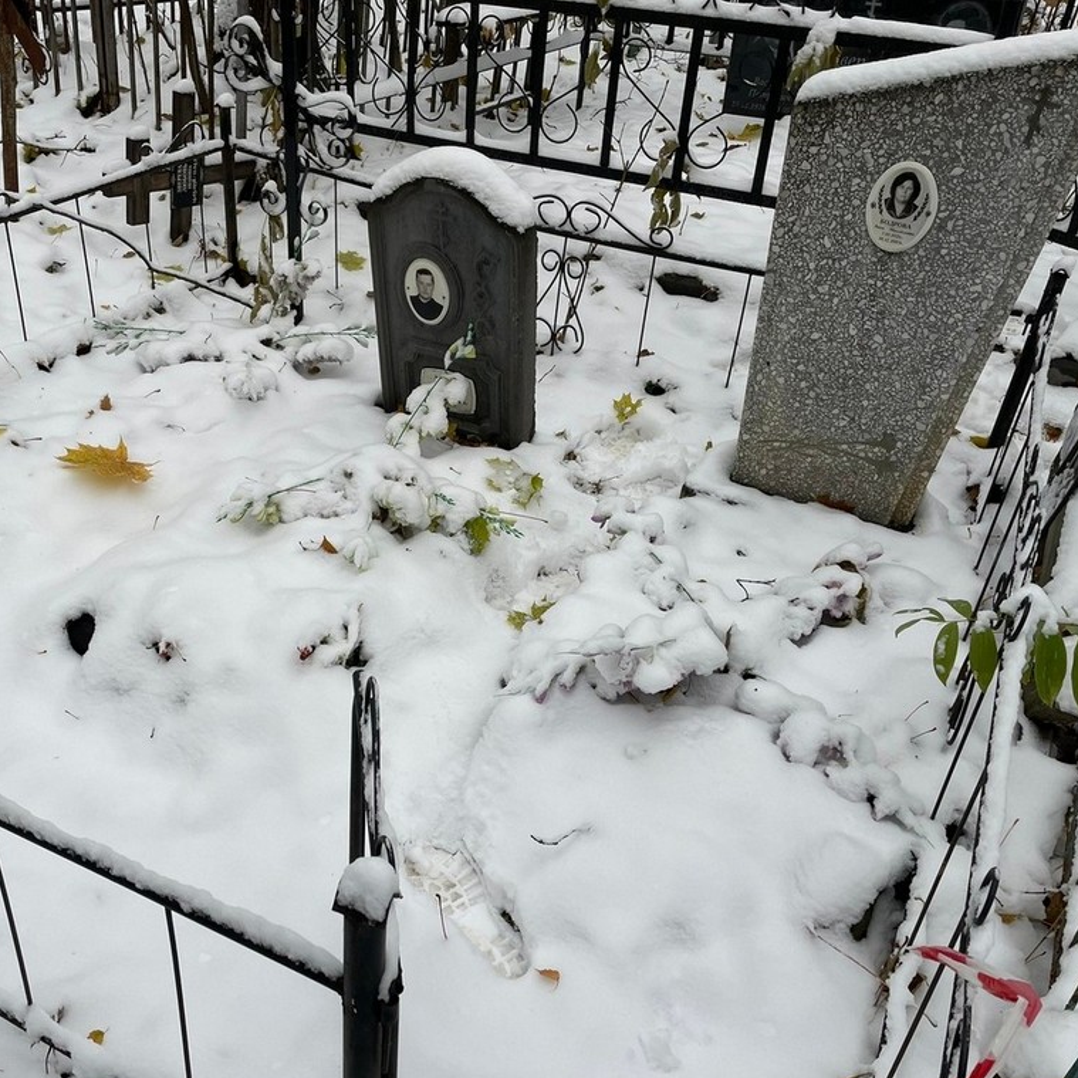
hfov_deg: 52.3
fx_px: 1092
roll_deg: -2.0
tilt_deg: -30.0
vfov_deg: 52.5
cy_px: 544
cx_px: 449
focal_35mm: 31
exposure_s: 1/238
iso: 32
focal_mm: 4.2
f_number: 1.6
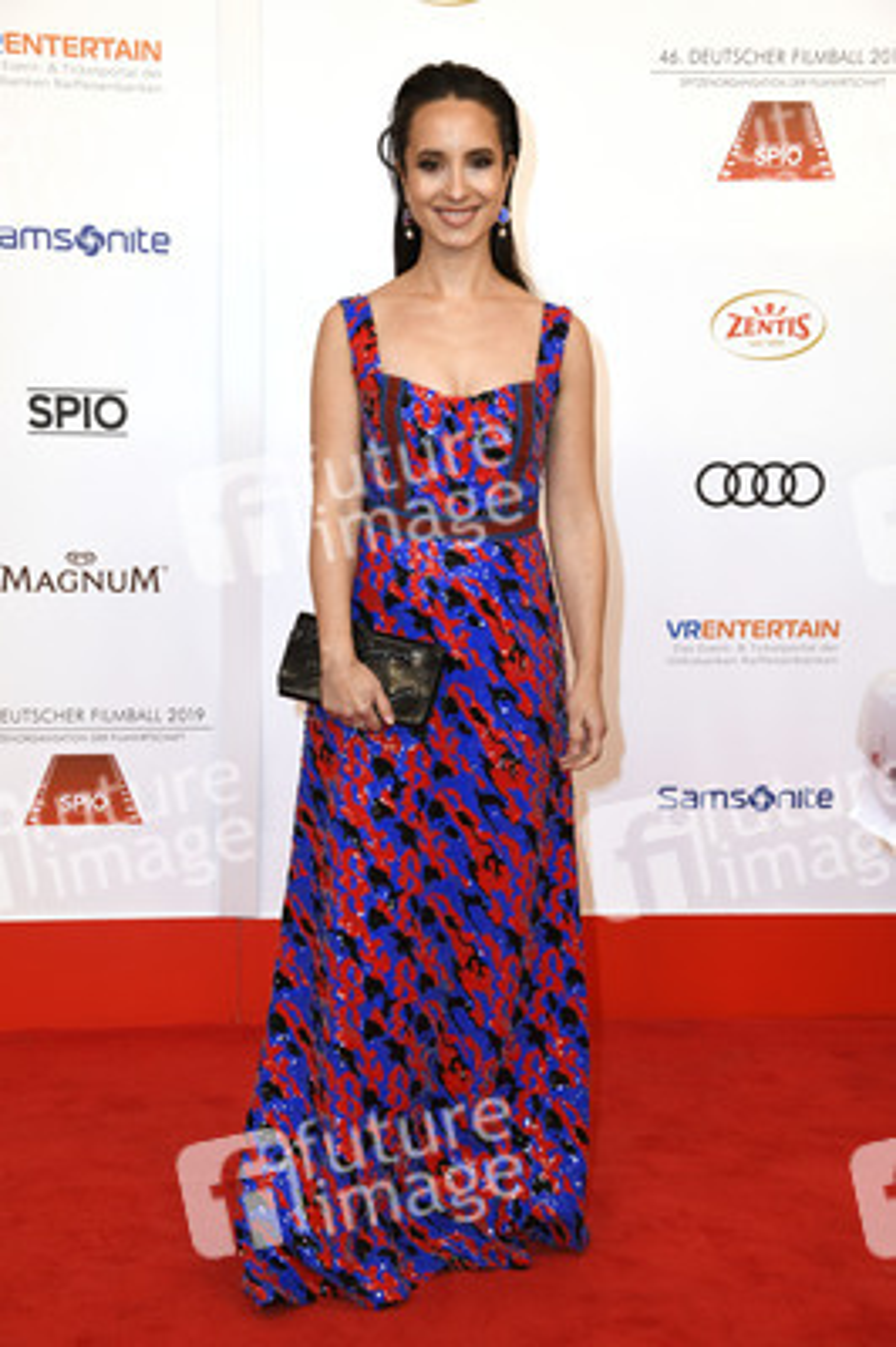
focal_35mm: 62
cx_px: 448
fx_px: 2319
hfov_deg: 21.9
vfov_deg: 32.4
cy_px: 674
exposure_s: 1/125
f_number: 6.3
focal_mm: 62
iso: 250
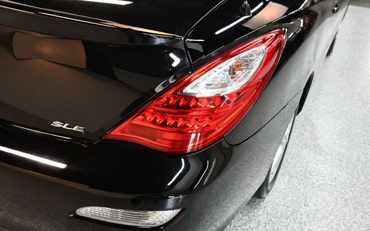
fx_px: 343
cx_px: 186
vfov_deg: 37.2
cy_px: 115
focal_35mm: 34
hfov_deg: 56.7
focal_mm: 22
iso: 2800
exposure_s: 1/125
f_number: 3.5
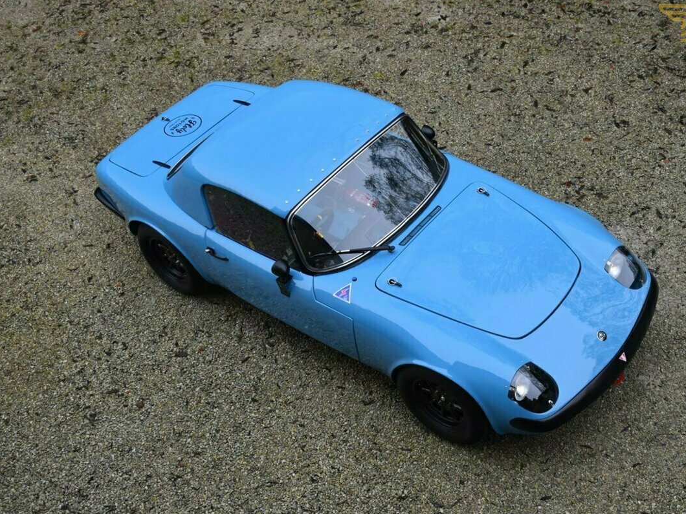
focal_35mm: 38
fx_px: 744
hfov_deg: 49.4
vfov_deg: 38.1
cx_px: 374
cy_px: 256
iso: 640
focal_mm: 23
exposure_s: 1/250
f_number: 3.8
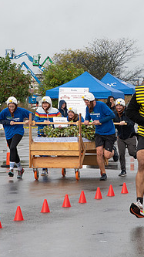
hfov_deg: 6.0
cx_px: 115
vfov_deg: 10.7
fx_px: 1366
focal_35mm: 201
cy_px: 126
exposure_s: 1/500
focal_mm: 70
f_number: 7.1
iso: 400
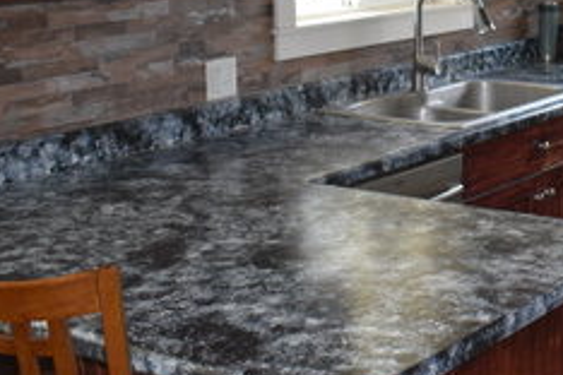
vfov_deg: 18.2
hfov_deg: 26.0
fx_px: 1157
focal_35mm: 74
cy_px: 56
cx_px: 553
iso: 800
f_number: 3.5
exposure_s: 1/125
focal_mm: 18
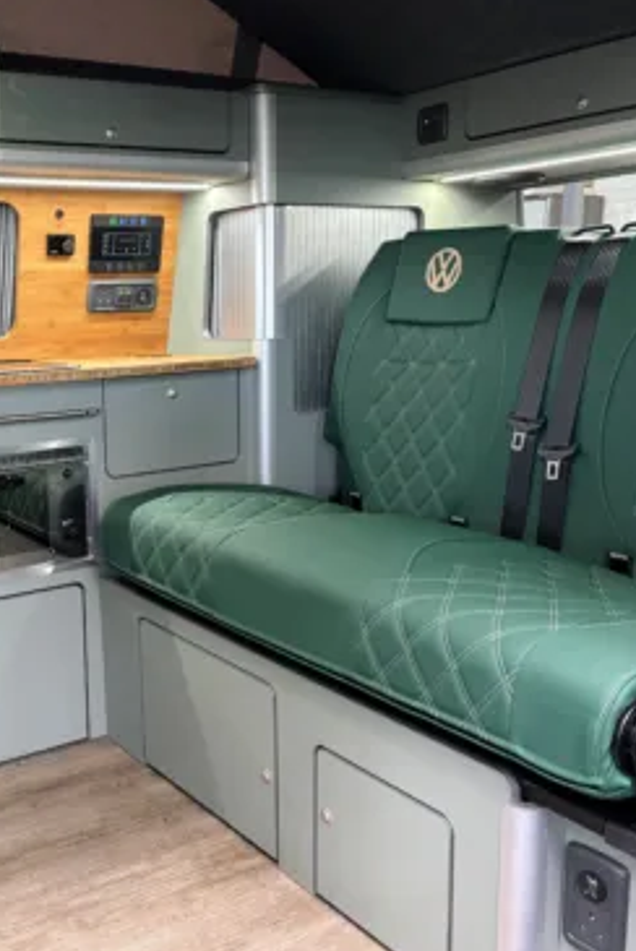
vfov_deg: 51.8
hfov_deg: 34.7
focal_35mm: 37
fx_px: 979
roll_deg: +1.0
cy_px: 473
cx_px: 115
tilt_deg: -10.8
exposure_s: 1/50
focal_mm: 5.96
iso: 250
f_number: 1.6
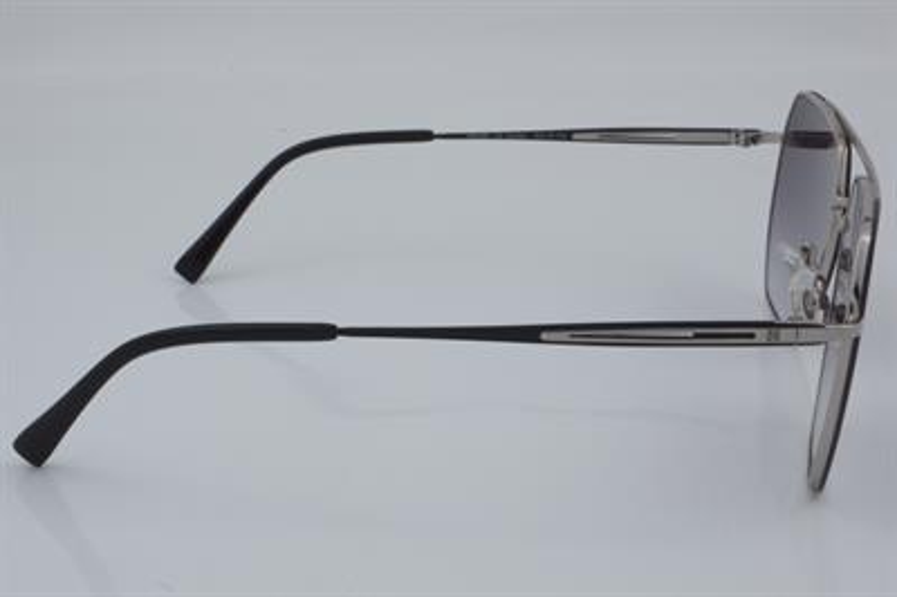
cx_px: 448
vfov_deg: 18.2
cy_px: 298
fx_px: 1867
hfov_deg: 27.0
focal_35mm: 75
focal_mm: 50
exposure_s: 1/4
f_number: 32
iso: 100
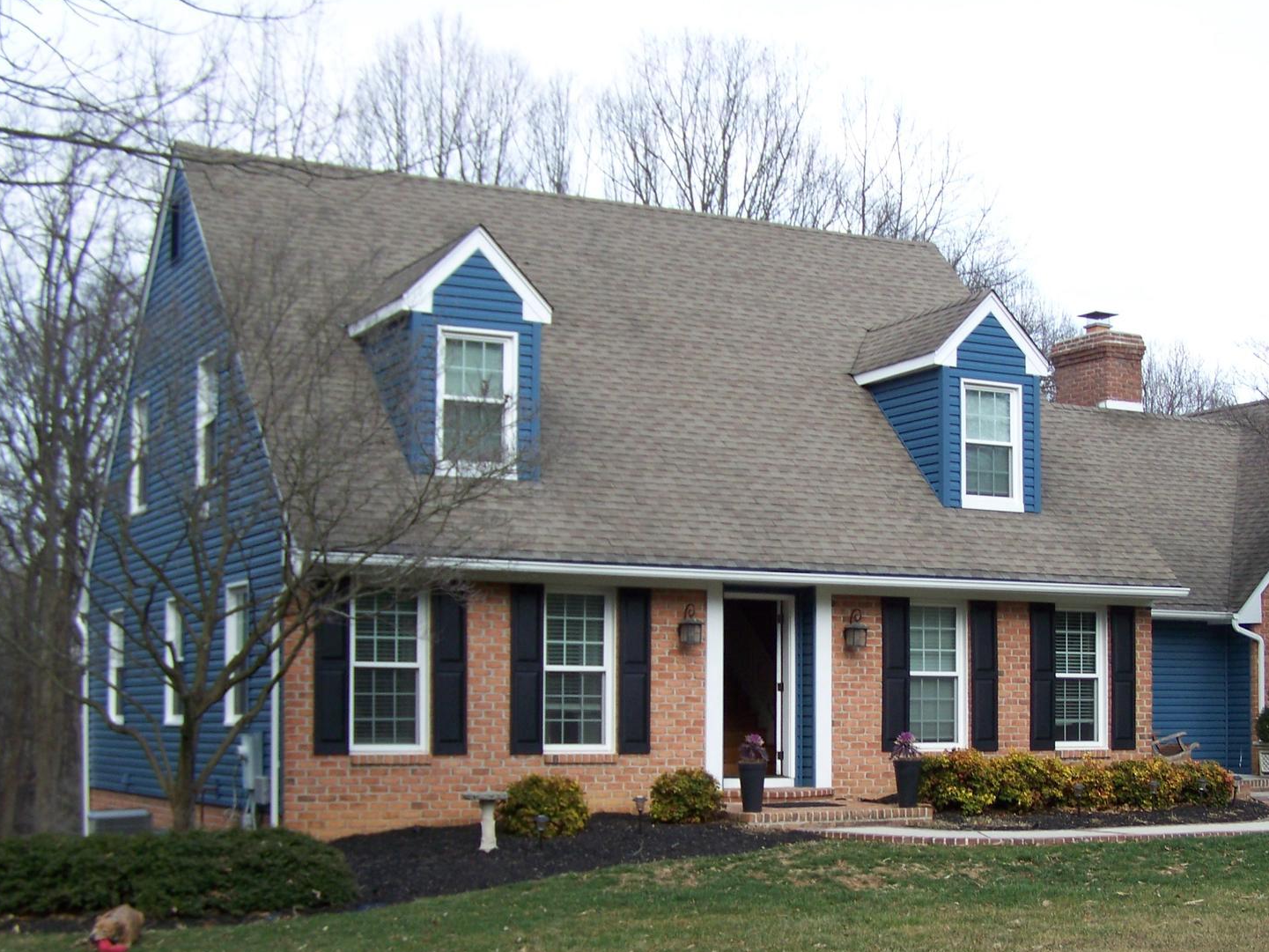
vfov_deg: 26.9
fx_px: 1980
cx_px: 808
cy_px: 624
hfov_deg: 35.3
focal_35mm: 54
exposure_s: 1/320
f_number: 2.8
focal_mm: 6.3
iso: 64
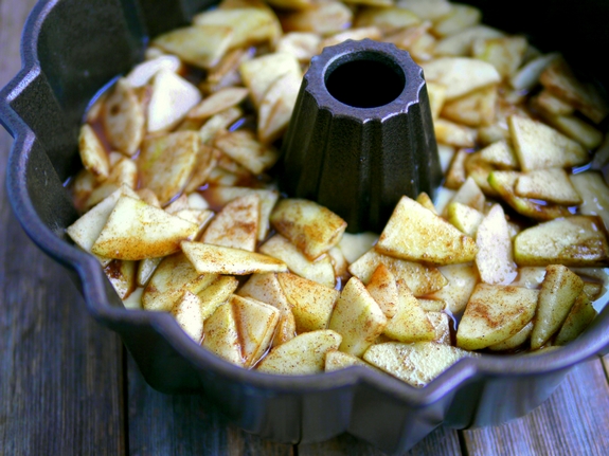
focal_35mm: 50
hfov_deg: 38.2
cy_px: 228
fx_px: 879
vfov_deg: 29.1
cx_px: 304
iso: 100
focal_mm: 25
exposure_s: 1/125
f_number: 1.4
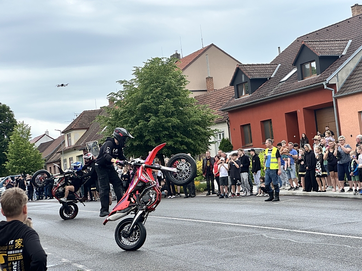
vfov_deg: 19.1
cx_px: 181
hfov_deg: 25.3
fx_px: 805
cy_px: 136
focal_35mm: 77
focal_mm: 9
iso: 32
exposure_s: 1/152
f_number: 2.8
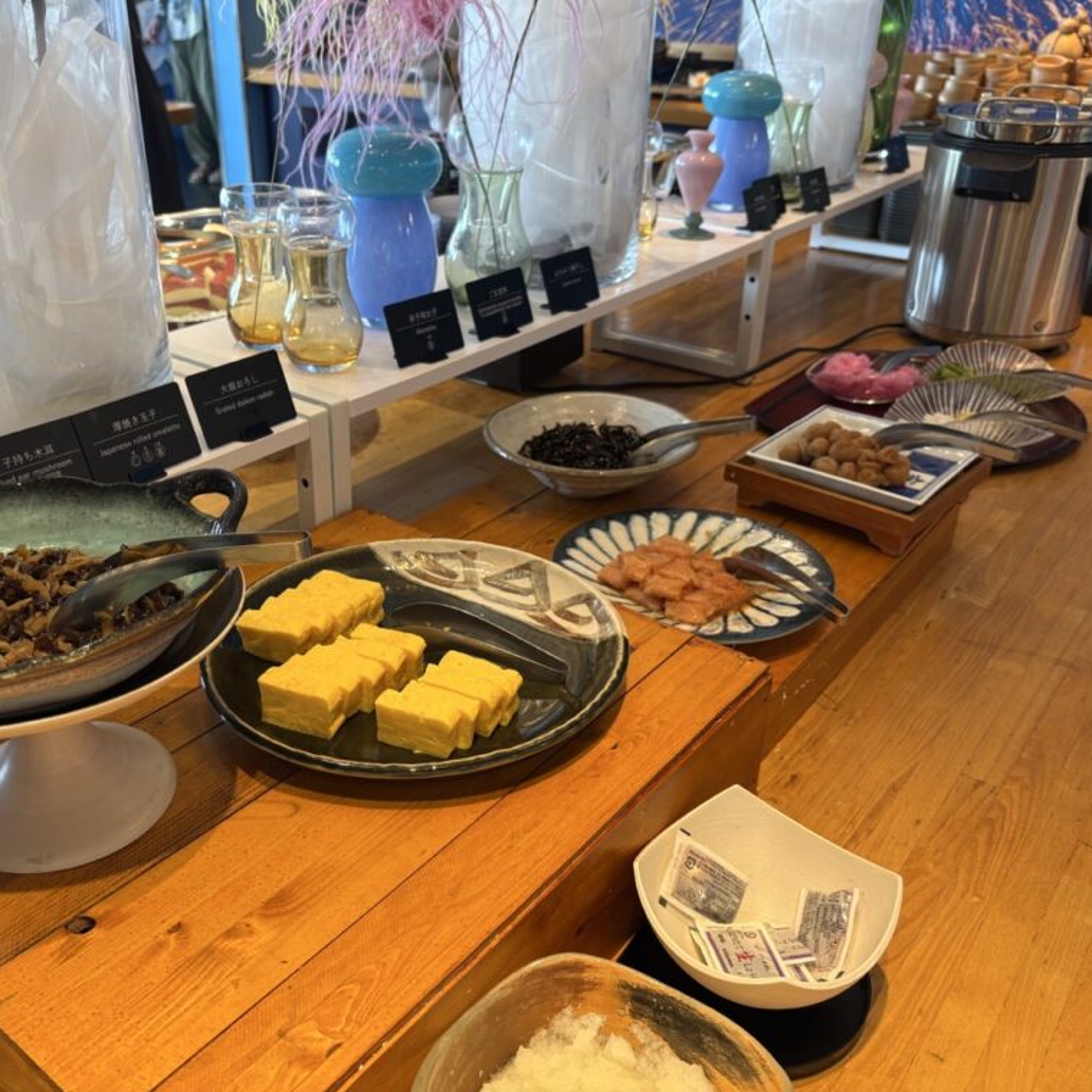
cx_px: 462
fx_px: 1106
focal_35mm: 31
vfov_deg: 52.5
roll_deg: +0.2
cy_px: 541
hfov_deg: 52.3
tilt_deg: -27.4
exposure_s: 1/50
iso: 80
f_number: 1.6
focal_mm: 5.96
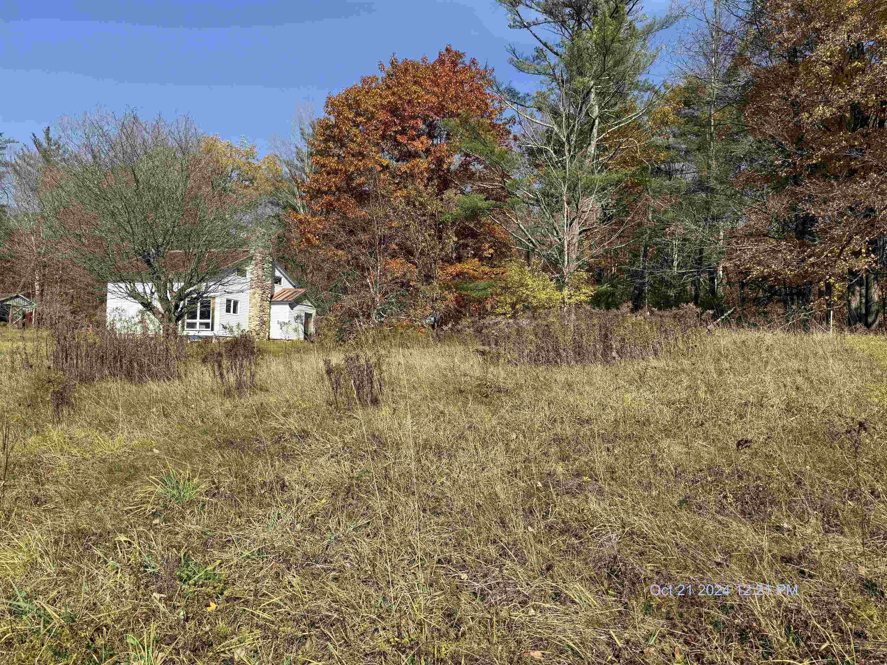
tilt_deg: +1.2
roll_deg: -2.8
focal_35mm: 24
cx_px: 444
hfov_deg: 71.6
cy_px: 332
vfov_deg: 56.8
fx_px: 615
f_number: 1.78
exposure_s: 1/3759
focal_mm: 6.76
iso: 80
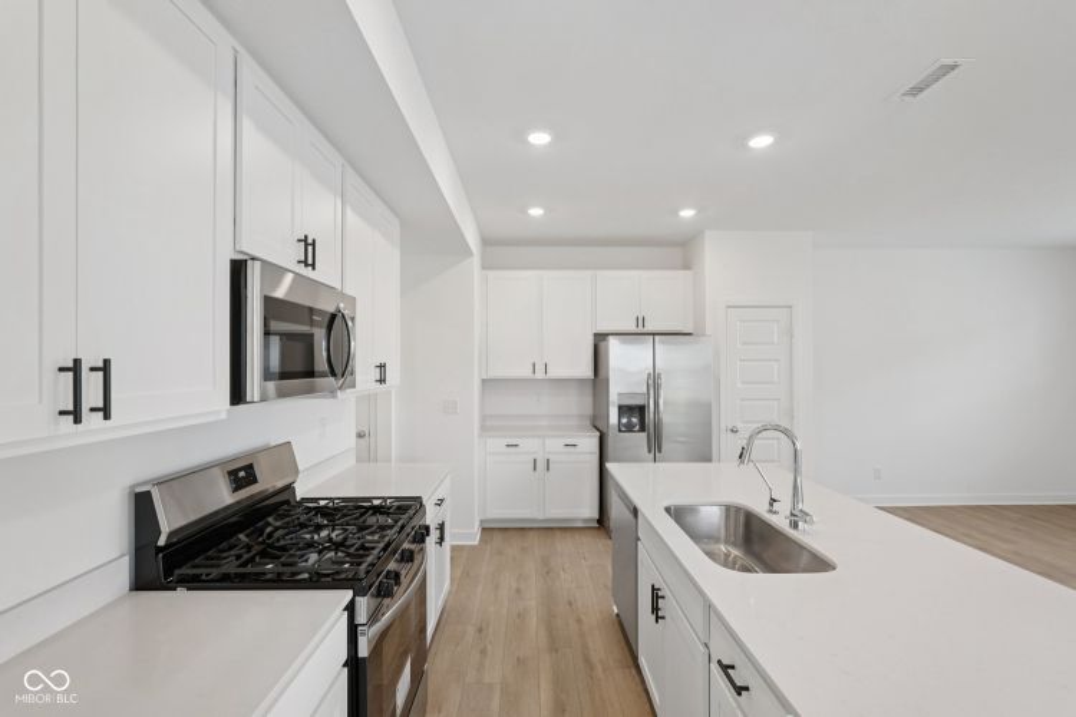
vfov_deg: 73.7
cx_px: 538
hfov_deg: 96.7
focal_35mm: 16
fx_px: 478
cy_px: 358
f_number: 8
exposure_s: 1/30
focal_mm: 16
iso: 320
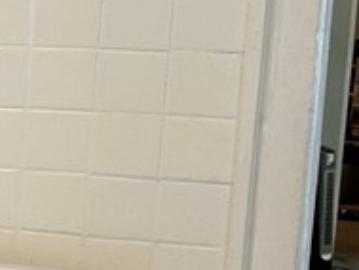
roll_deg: -1.4
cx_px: -606
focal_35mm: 141
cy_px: 203
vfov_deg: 10.5
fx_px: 1463
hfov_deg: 10.9
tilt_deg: -6.8
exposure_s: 1/60
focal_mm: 5.7
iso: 80
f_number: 1.5
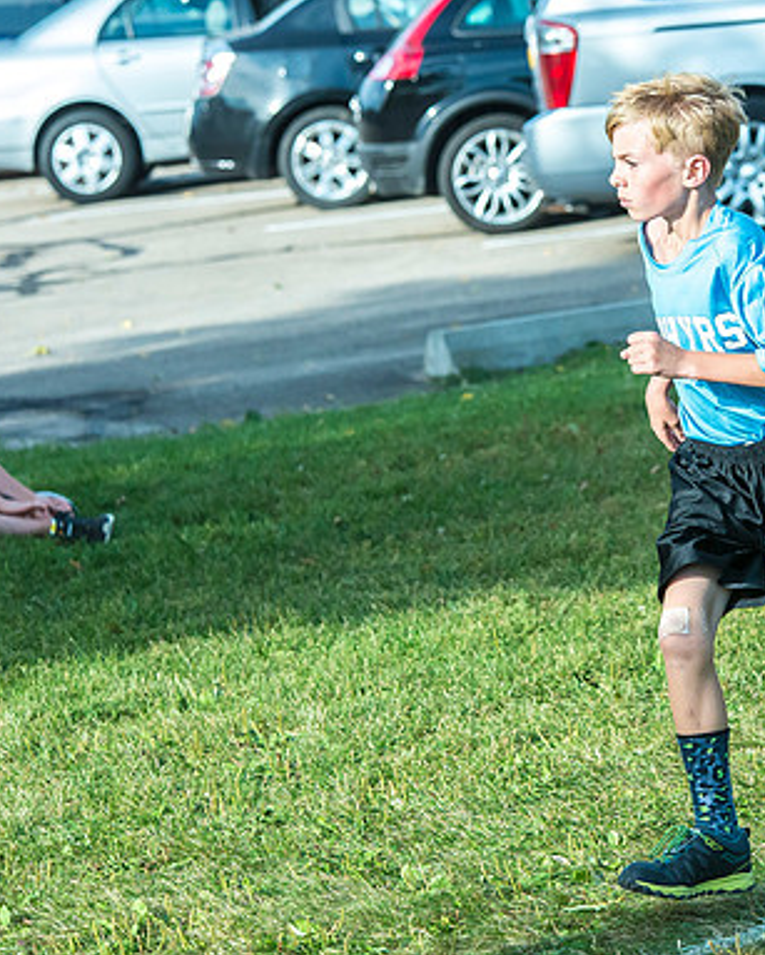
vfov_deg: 9.6
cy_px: 443
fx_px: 5682
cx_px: 591
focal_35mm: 201
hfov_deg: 7.7
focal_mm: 122
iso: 2000
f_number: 6.3
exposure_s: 1/4000
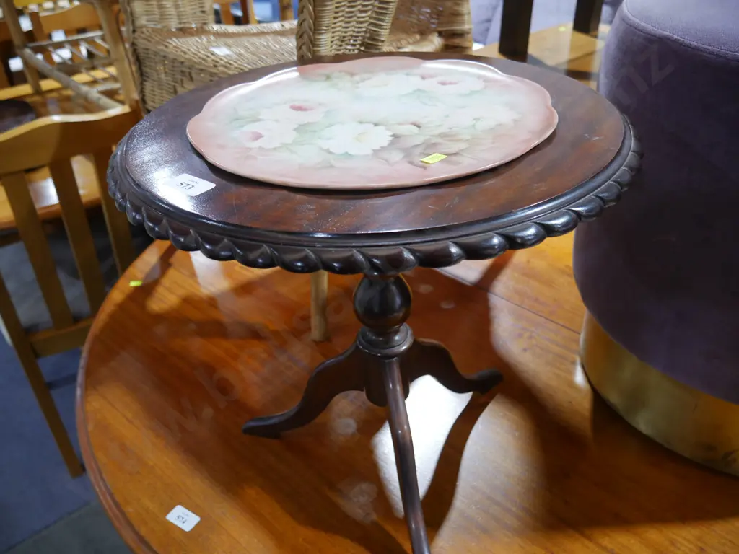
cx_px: 370
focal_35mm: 28
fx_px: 598
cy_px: 277
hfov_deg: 63.4
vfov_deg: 49.7
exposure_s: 1/60
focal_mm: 14
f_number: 3.5
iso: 800
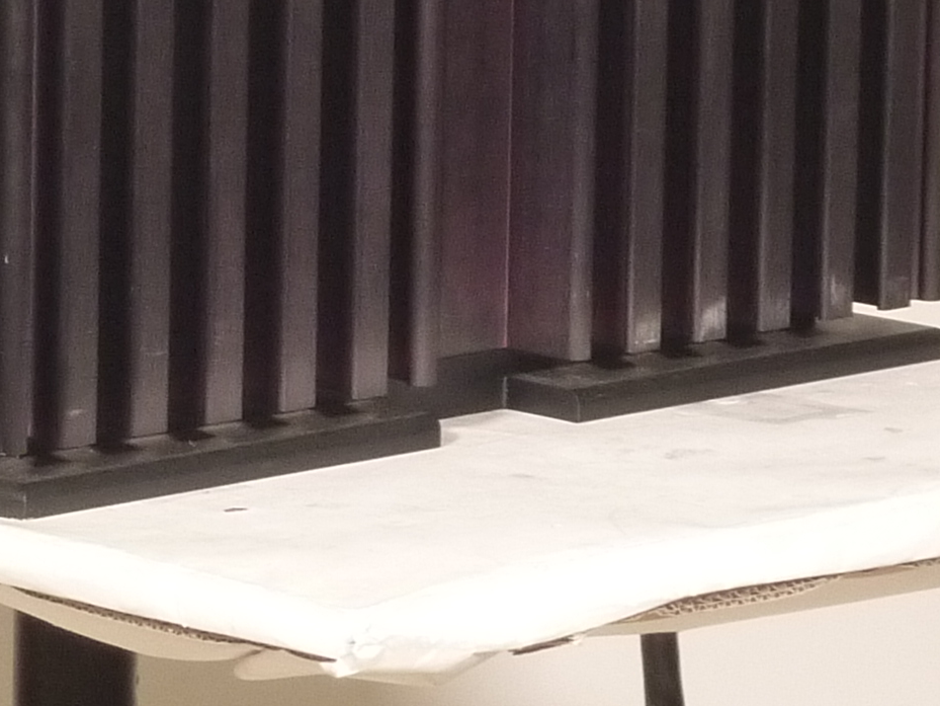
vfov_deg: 6.0
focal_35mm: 249
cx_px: 36
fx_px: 6762
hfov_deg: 7.9
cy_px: 121
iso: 250
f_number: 4
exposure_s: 1/40
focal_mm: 10.3
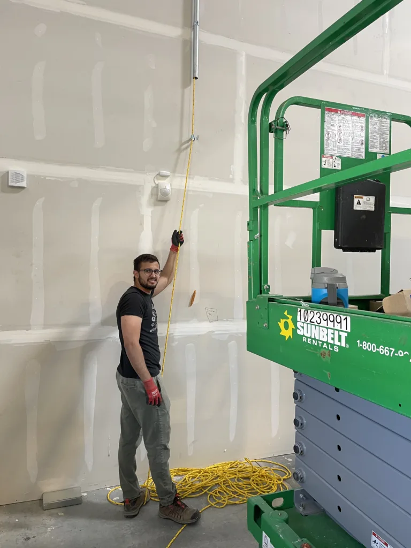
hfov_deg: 53.1
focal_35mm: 26
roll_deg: -1.1
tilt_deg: -0.9
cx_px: 206
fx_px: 412
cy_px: 274
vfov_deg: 67.3
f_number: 1.6
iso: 125
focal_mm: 5.1
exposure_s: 1/61
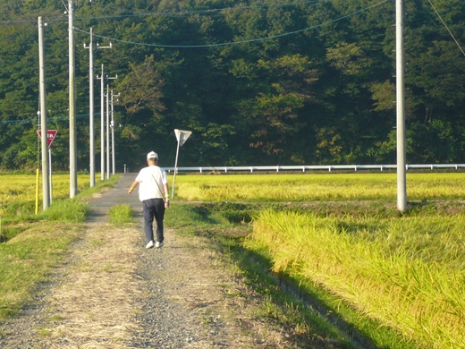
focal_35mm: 157
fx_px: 2109
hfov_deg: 12.6
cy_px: 161
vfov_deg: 9.5
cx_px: 125
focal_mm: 16.8
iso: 100
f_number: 5.6
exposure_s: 1/160
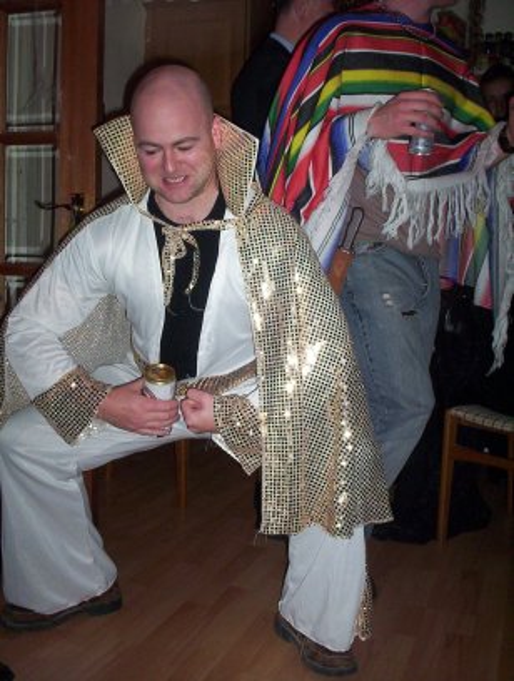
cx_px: 257
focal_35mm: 38
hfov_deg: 37.9
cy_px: 340
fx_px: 749
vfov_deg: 48.9
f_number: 4.5
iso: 140
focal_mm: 4.99
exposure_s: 1/60
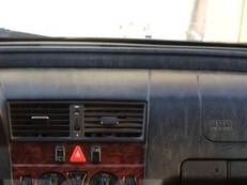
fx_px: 592
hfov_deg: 23.3
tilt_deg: -20.7
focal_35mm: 83
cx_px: 53
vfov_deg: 17.3
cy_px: 195
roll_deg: -1.8
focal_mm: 4.15
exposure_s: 1/33
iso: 40
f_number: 2.2
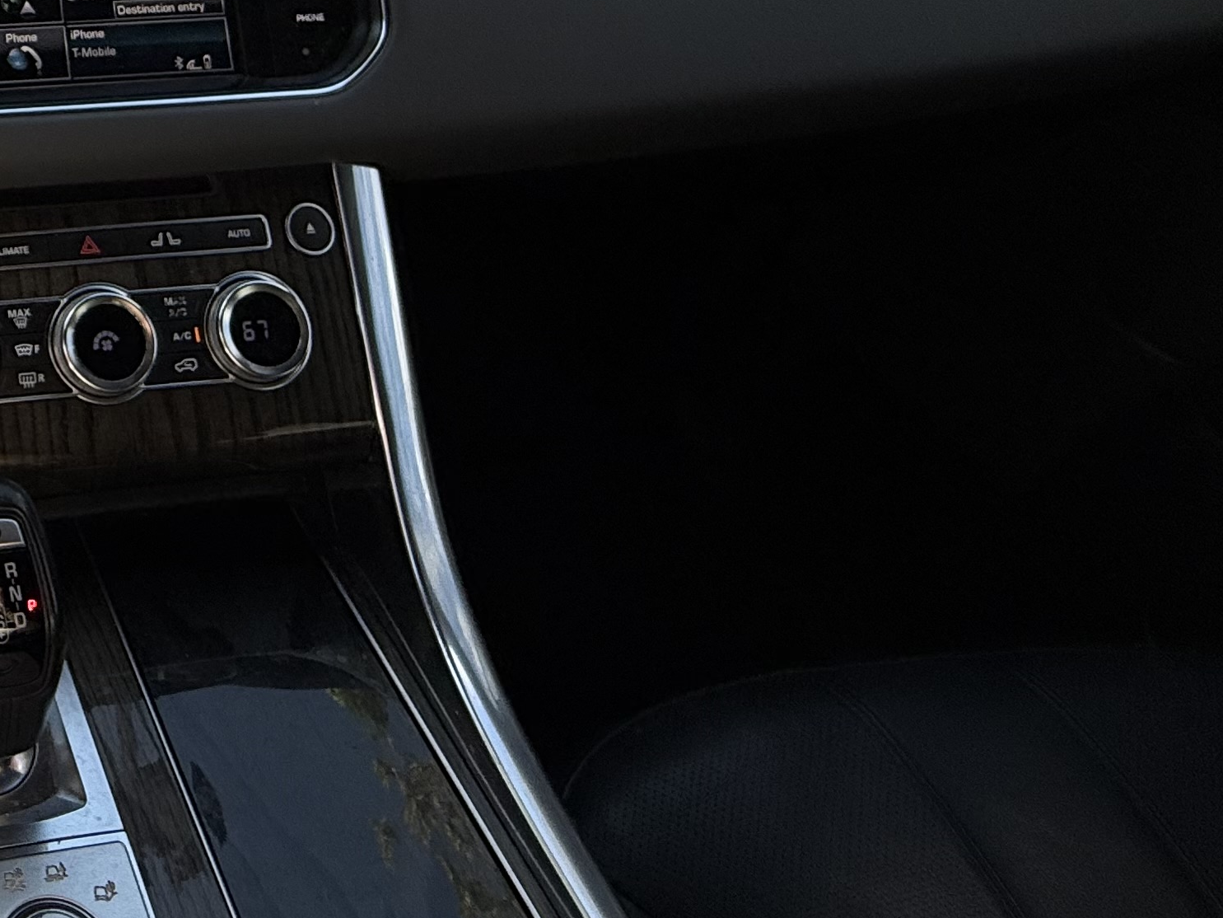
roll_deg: -2.8
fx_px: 1343
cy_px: -6
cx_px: -172
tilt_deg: -27.0
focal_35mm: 38
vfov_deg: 34.3
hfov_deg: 38.8
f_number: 2.2
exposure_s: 1/361
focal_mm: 2.22
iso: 50
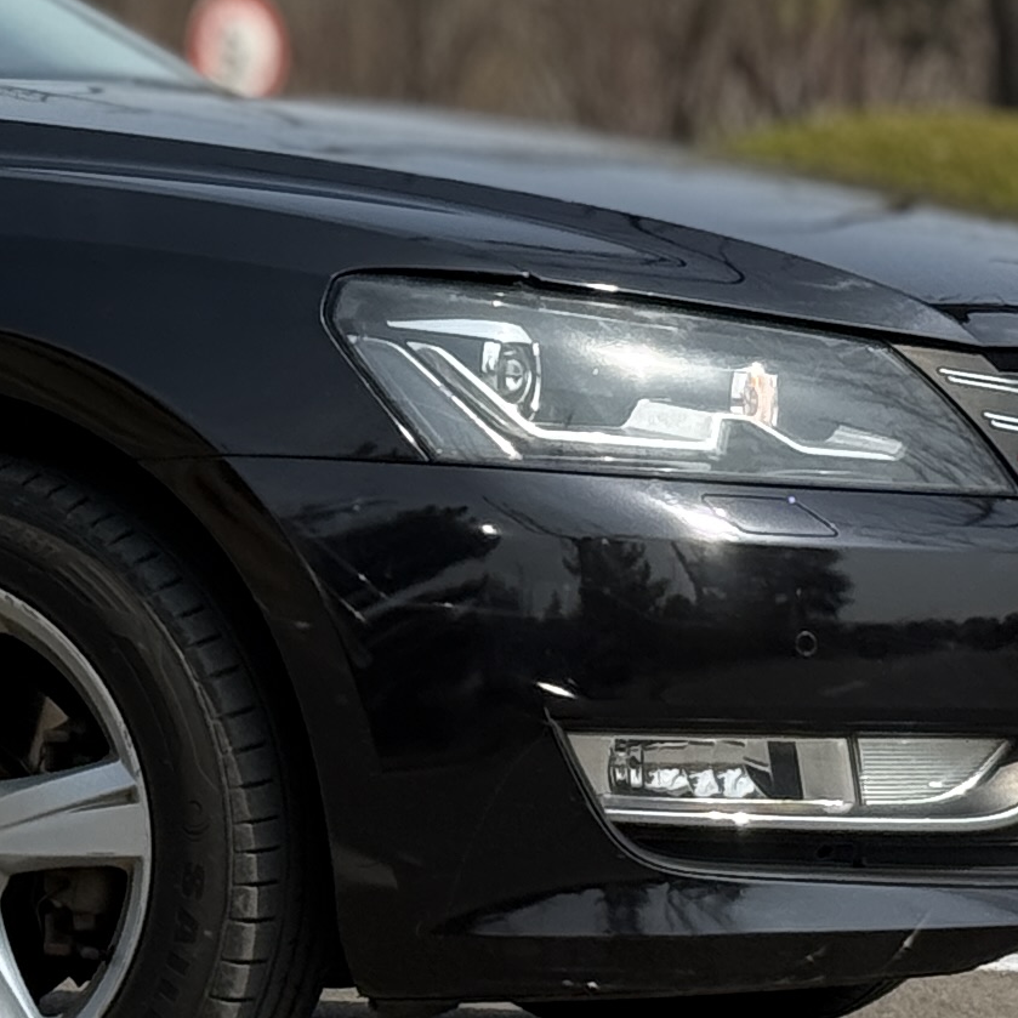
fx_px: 6787
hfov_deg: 8.3
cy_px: 445
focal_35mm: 204
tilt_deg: -1.0
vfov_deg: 8.6
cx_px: -700
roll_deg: +0.5
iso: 80
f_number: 1.78
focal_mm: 6.76
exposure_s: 1/4878
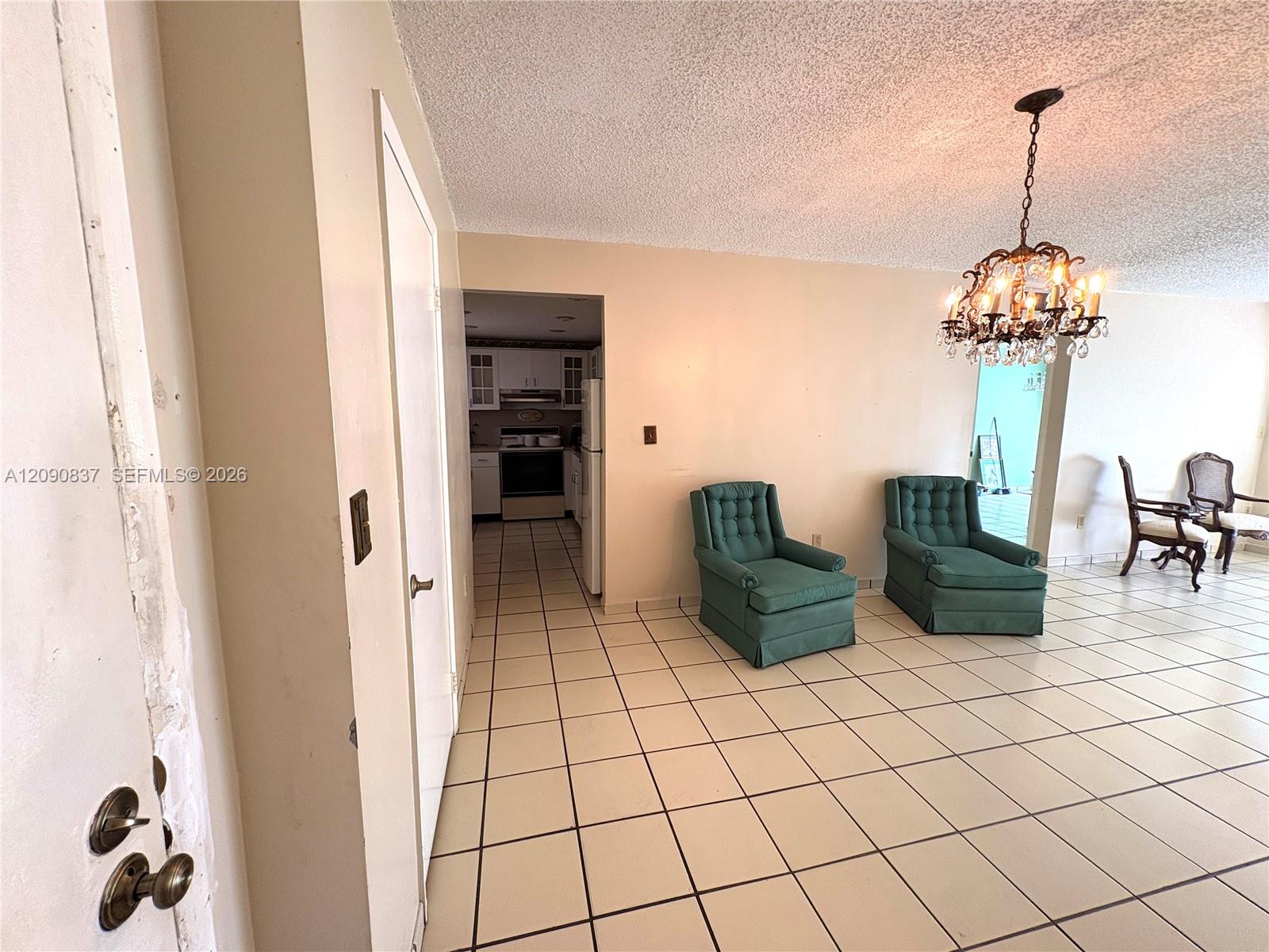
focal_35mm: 14
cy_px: 476
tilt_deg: -5.3
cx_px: 634
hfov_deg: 102.1
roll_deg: +1.9
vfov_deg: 85.7
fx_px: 513
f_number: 2.2
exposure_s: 1/60
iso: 125
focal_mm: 2.22
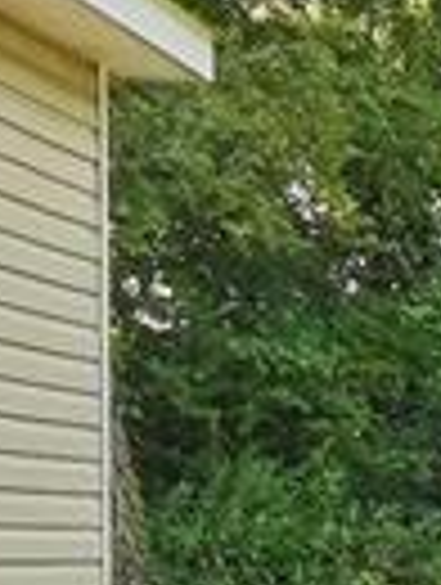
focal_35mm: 189
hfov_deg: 7.2
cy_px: 497
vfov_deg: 10.4
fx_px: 3200
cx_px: 1224
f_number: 9
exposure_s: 1/400
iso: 640
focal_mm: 17
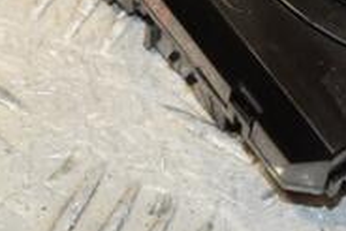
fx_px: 3526
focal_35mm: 367
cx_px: 376
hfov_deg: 5.6
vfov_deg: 3.7
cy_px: -128
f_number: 8
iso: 800
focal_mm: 75
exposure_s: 1/200
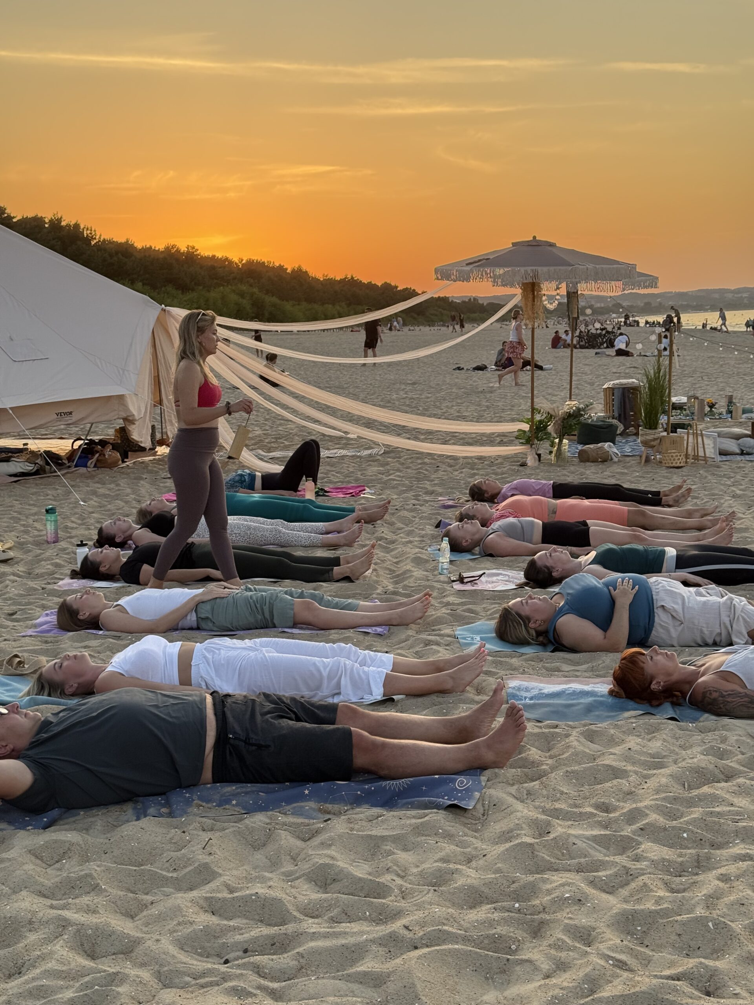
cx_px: 377
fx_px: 1394
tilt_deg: -5.8
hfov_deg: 30.3
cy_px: 502
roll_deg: +2.0
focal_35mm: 48
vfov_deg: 39.7
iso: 64
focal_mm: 6.76
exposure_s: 1/258
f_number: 1.78
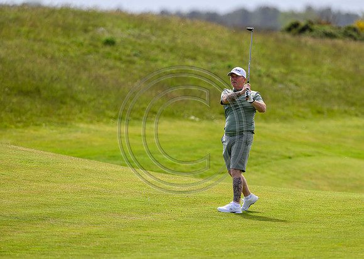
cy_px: 113
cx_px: 219
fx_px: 4869
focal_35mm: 471
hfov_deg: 4.3
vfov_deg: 3.0
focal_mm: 400
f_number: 4
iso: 500
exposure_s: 1/3200
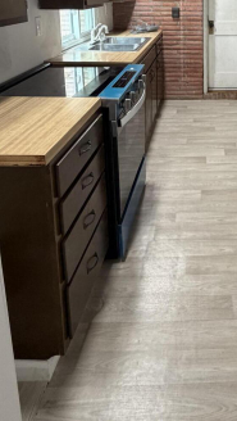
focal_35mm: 31
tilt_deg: -9.0
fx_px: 346
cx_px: 217
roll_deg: -0.1
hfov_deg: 35.5
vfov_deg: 55.5
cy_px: 53
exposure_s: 1/60
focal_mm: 2.22
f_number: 2.2
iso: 250
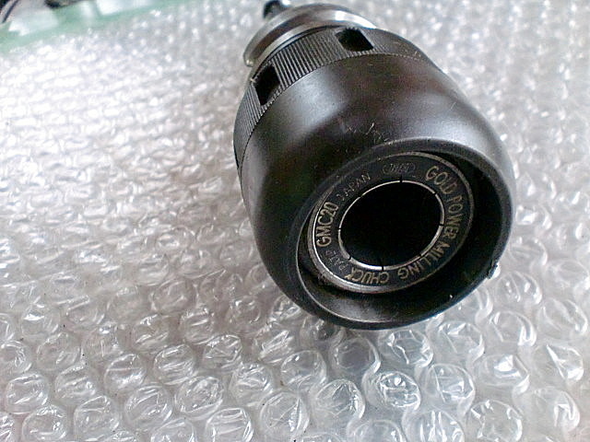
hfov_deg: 52.6
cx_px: 295
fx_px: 597
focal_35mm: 35
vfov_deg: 40.7
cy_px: 221
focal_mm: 6.3
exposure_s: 1/60
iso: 1000
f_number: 3.1
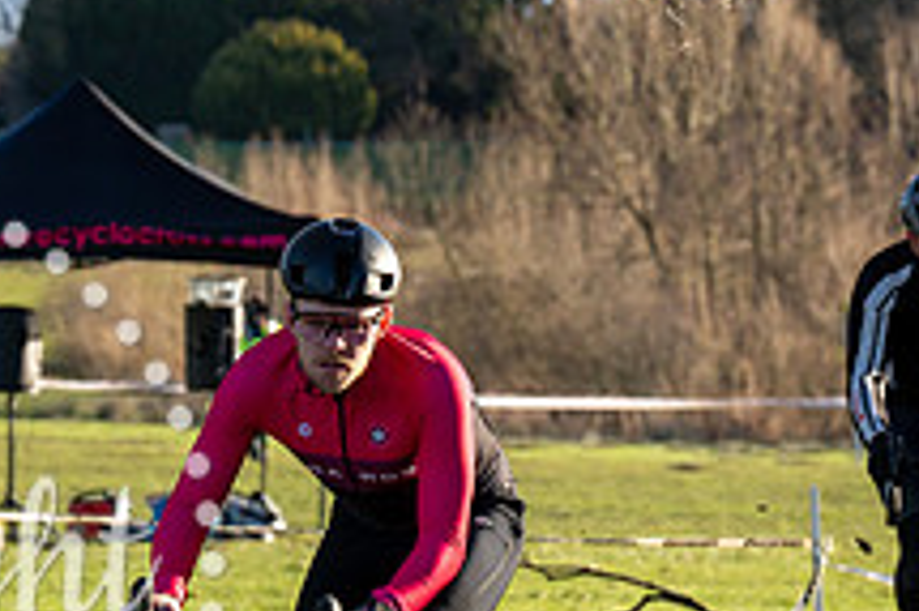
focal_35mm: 359
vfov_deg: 3.8
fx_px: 9157
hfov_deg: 5.7
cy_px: 352
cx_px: 487
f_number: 7.1
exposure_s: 1/1000
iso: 320
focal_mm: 133
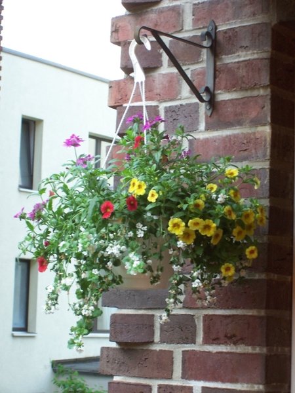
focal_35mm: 102
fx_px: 1159
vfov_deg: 19.3
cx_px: 148
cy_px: 196
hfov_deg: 14.5
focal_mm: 16.8
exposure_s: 1/90
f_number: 4.6
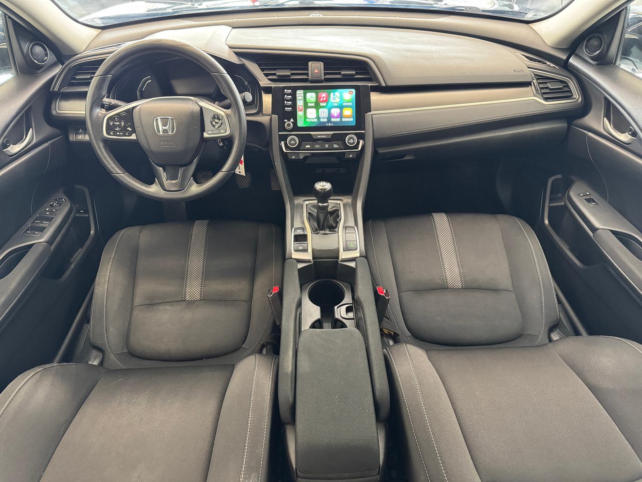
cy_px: 241
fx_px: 445
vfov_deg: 56.8
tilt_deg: -39.7
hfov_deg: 71.6
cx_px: 321
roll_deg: +0.6
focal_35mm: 24
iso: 640
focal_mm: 6.76
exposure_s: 1/40
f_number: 1.78
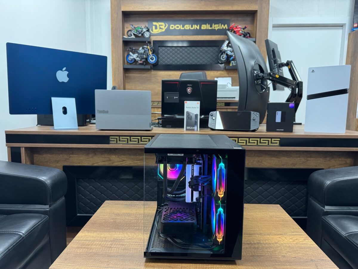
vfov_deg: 56.8
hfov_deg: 71.6
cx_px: 179
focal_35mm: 24
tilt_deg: -6.8
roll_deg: -0.5
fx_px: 248
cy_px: 134
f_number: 1.78
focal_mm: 6.76
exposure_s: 1/50
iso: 400
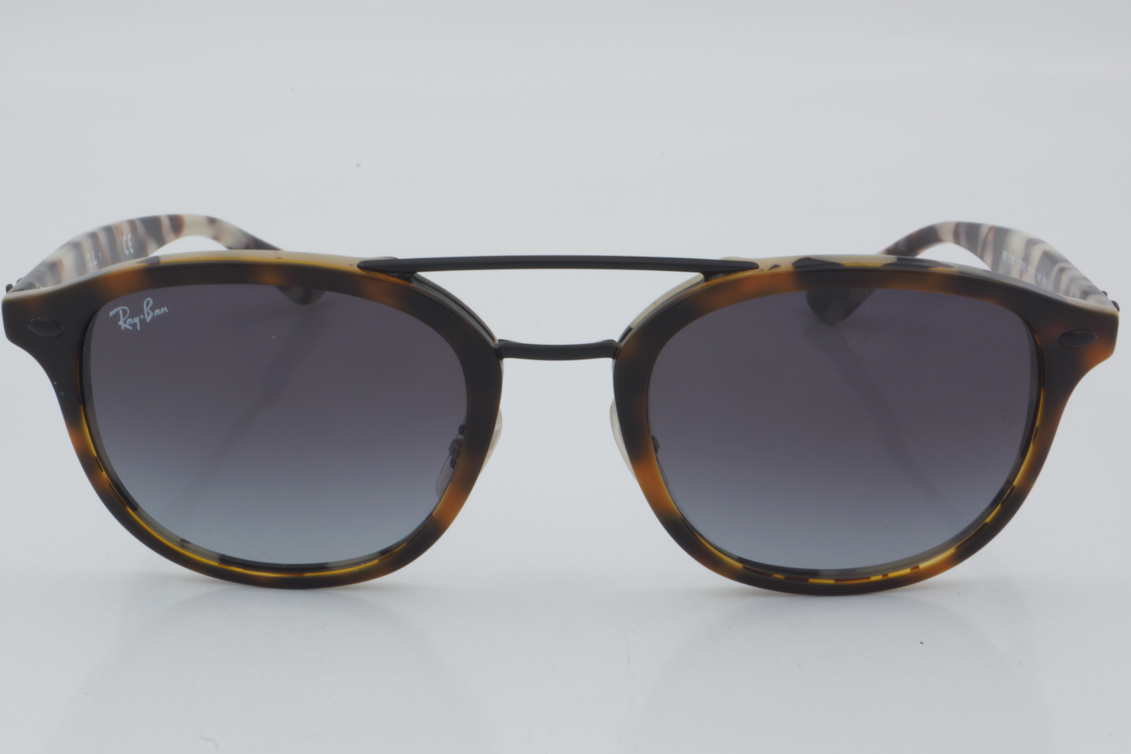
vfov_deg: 16.6
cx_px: 566
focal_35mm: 82
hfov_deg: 24.6
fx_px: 2592
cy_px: 377
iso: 100
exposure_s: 1/3
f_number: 32
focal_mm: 55
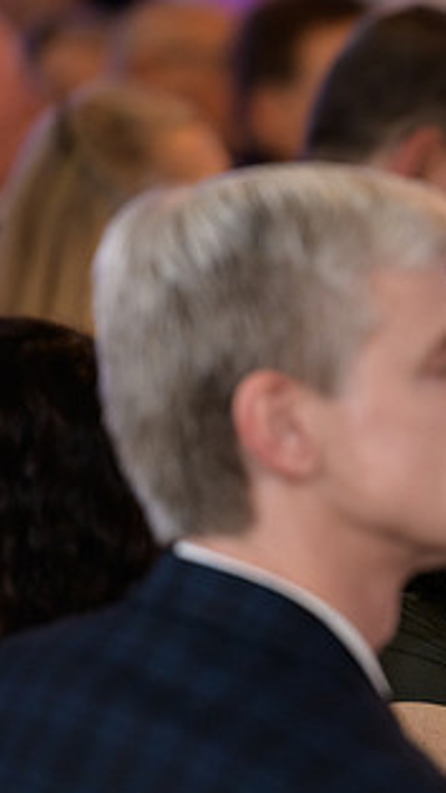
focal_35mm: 388
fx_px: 8160
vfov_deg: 5.6
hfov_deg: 3.1
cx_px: 628
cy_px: 450
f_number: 3.2
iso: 1000
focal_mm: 200
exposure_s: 1/125
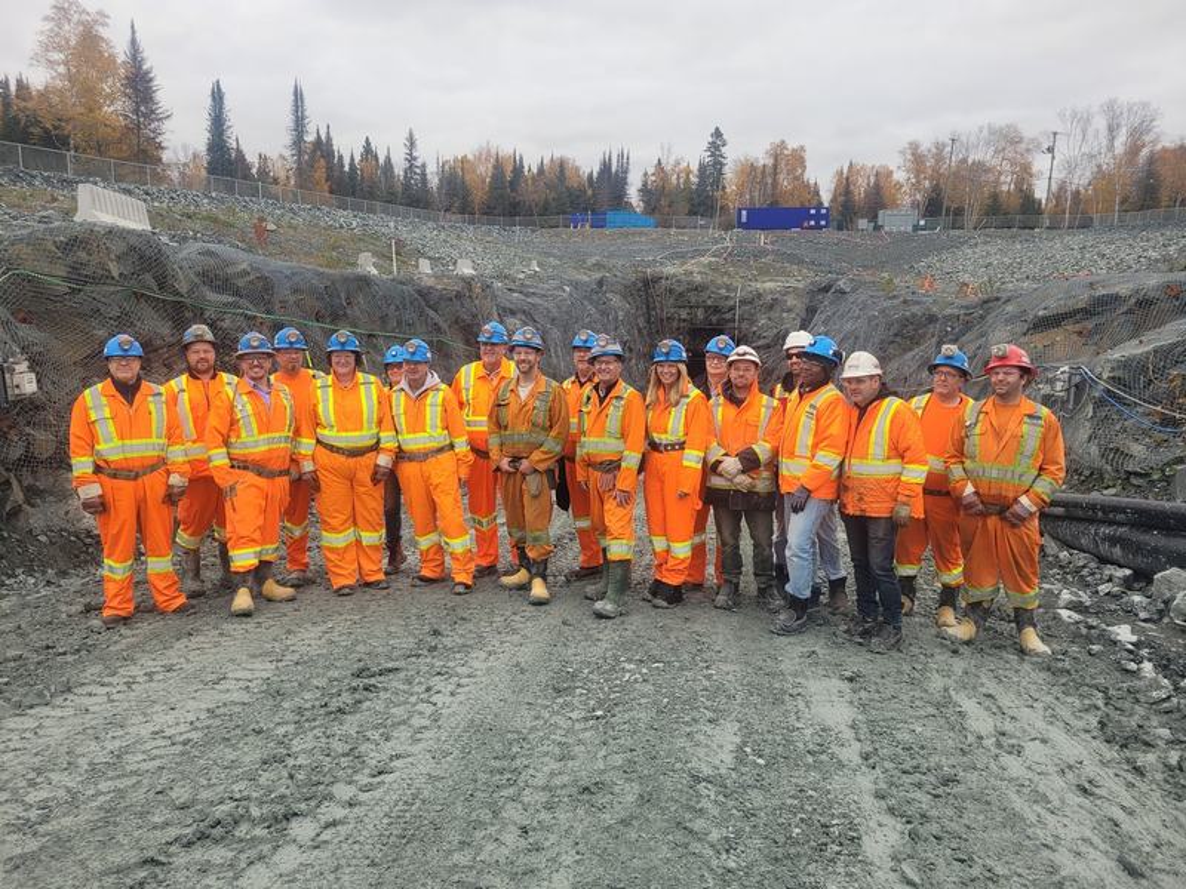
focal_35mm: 26
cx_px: 593
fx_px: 891
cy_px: 444
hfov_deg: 67.3
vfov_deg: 53.1
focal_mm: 5.4
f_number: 1.8
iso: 40
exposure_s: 1/282
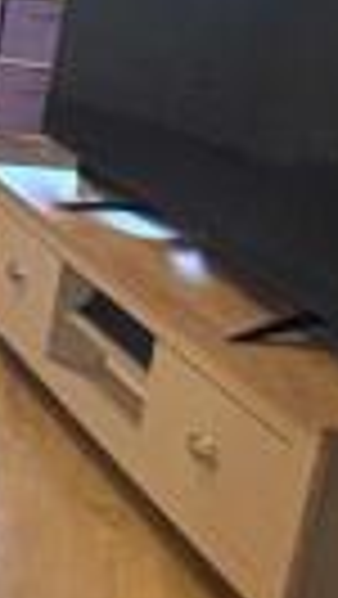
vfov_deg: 29.3
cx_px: -809
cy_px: -2
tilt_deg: -10.2
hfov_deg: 9.9
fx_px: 1065
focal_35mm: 67
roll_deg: -0.4
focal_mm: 2.22
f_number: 2.2
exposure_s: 1/50
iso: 1000
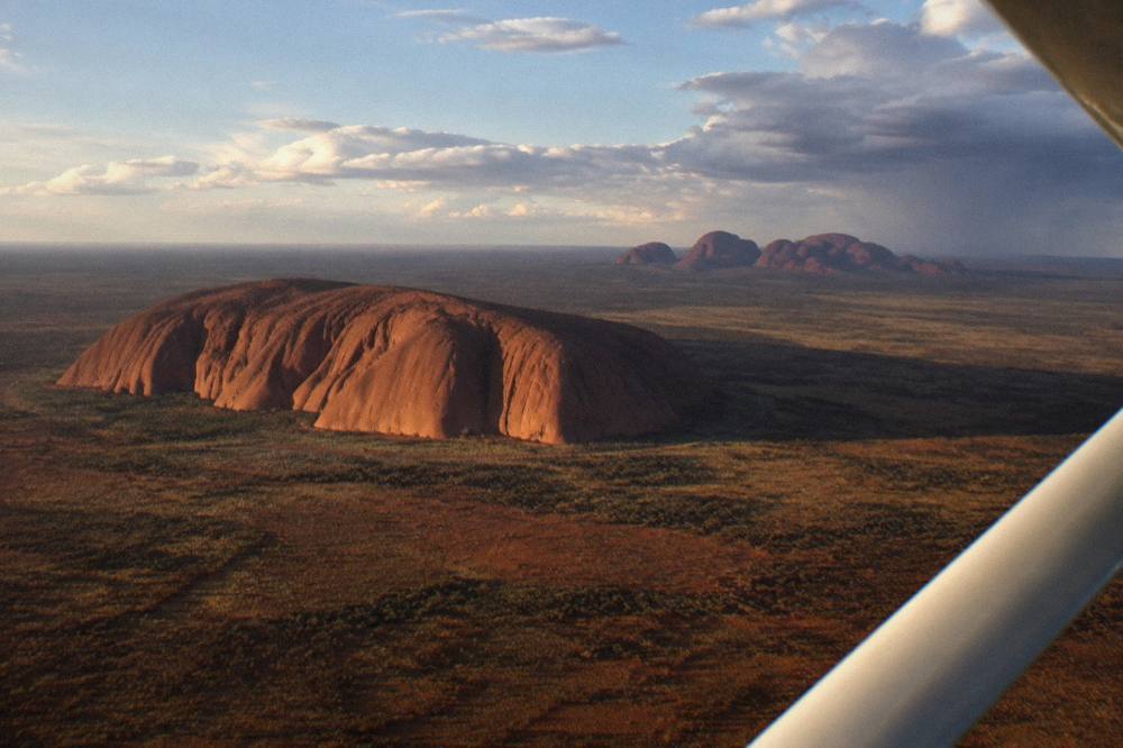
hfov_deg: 19.5
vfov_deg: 13.0
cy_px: 374
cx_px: 562
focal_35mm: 105
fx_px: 3274
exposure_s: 1/640
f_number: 4
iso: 200
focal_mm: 105
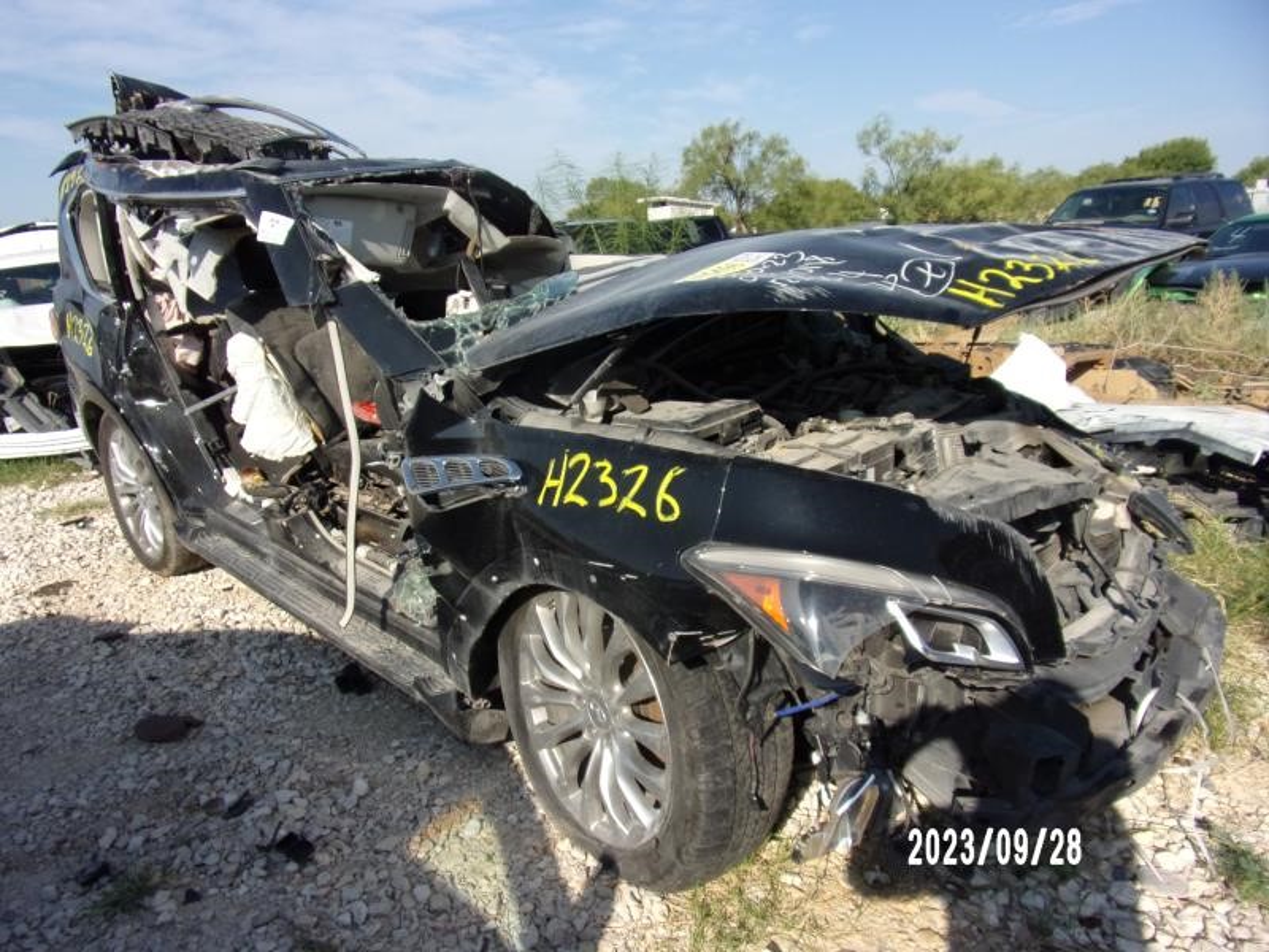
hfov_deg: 71.6
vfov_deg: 56.8
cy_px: 476
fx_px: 880
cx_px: 634
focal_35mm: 24
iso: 80
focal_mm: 4.3
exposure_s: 1/1000
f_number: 3.3
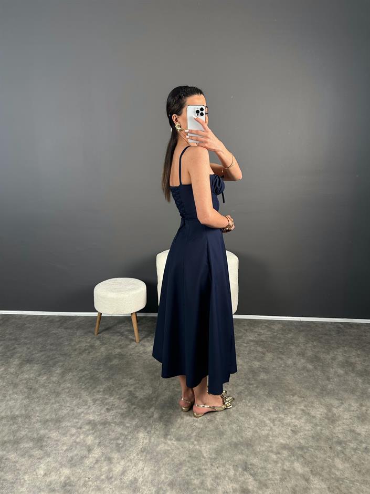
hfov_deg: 56.8
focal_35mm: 24
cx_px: 185
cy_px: 247
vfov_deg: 71.6
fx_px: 342
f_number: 1.78
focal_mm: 6.86
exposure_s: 1/100
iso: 100
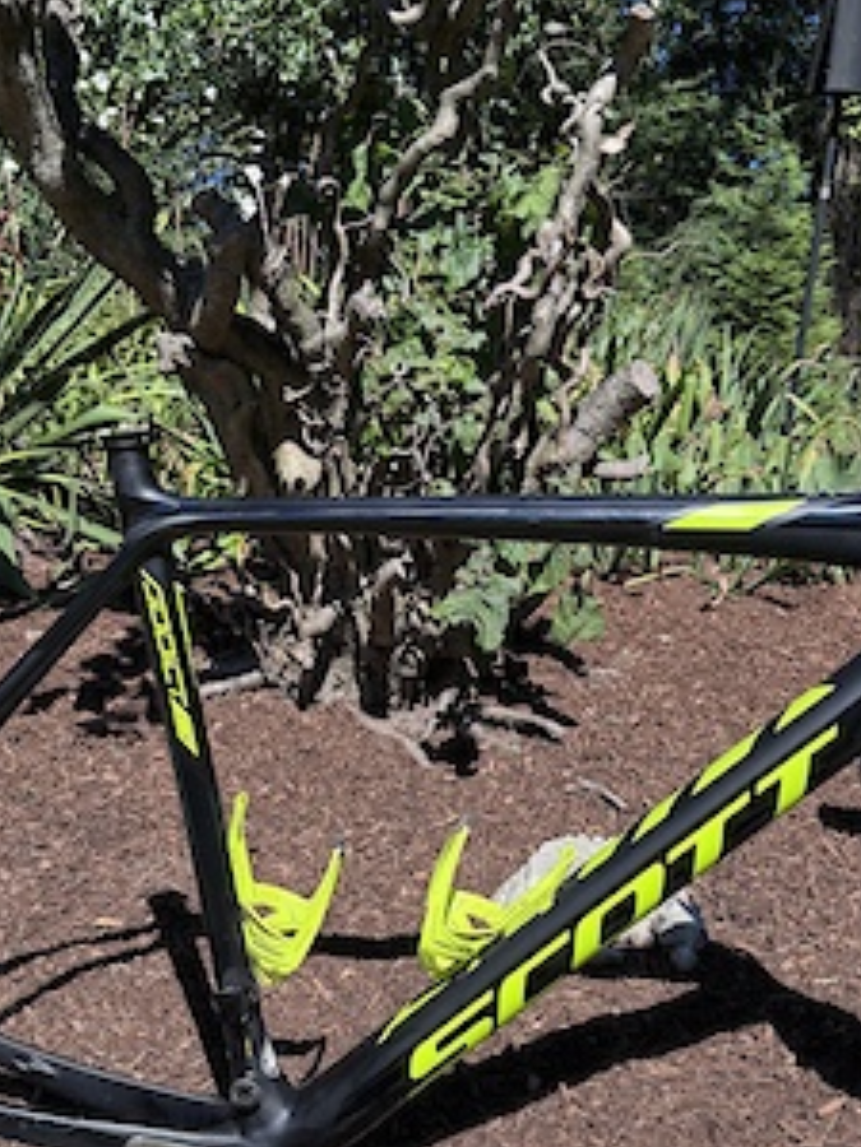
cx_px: 450
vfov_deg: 46.5
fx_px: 1327
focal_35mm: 40
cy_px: 696
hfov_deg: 36.0
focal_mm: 6.76
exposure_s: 1/3096
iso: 80
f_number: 1.78
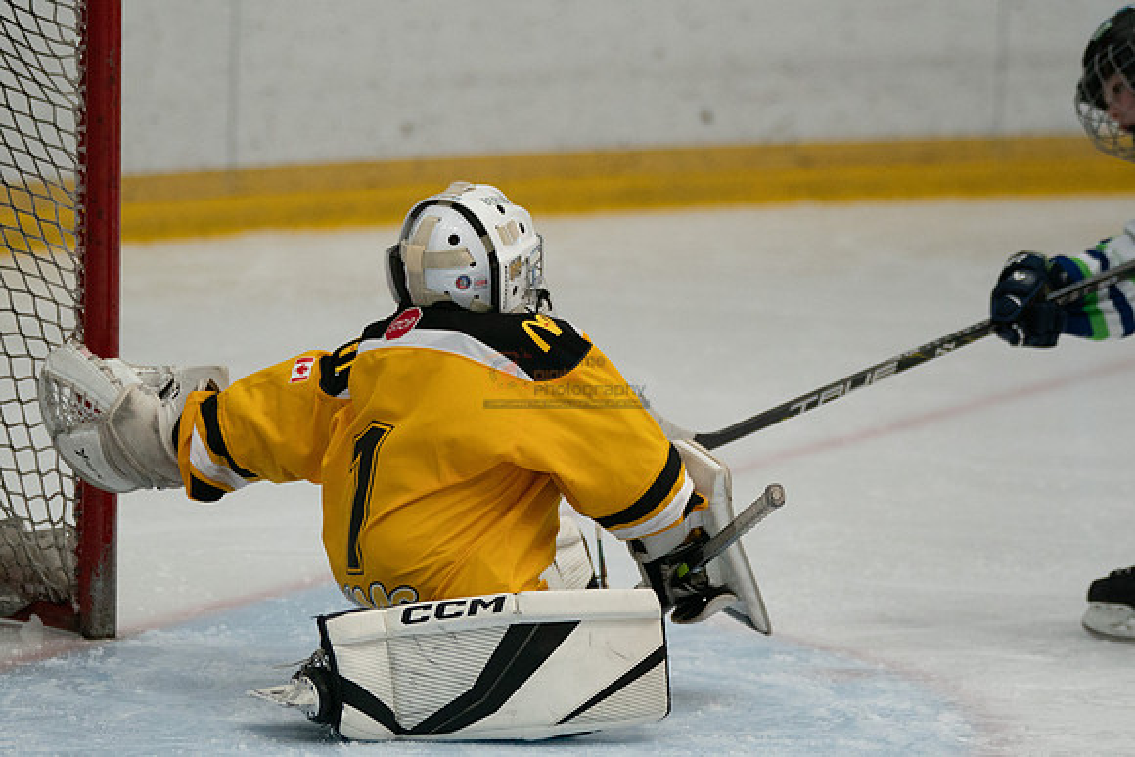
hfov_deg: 7.3
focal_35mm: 283
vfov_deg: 4.9
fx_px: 8921
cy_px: 374
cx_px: 436
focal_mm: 186
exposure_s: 1/2000
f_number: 3.2
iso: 2500
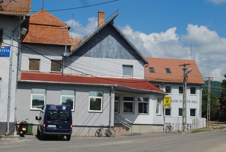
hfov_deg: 33.3
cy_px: 76
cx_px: 113
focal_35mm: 60
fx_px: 377
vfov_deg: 22.7
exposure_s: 1/400
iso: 100
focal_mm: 40
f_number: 10
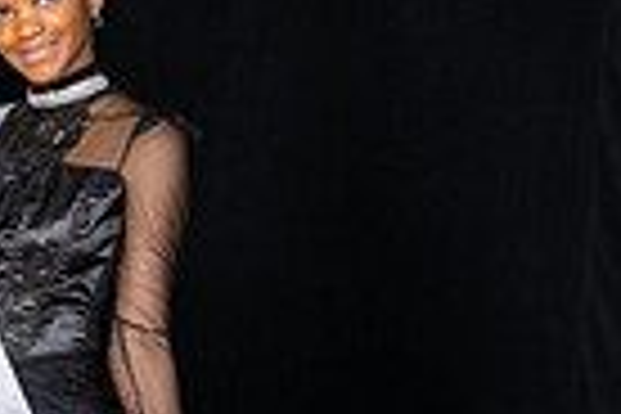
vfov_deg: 10.7
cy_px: 358
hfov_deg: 13.8
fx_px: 2208
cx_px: -576
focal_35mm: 128
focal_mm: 30.5
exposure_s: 1/125
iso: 400
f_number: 8
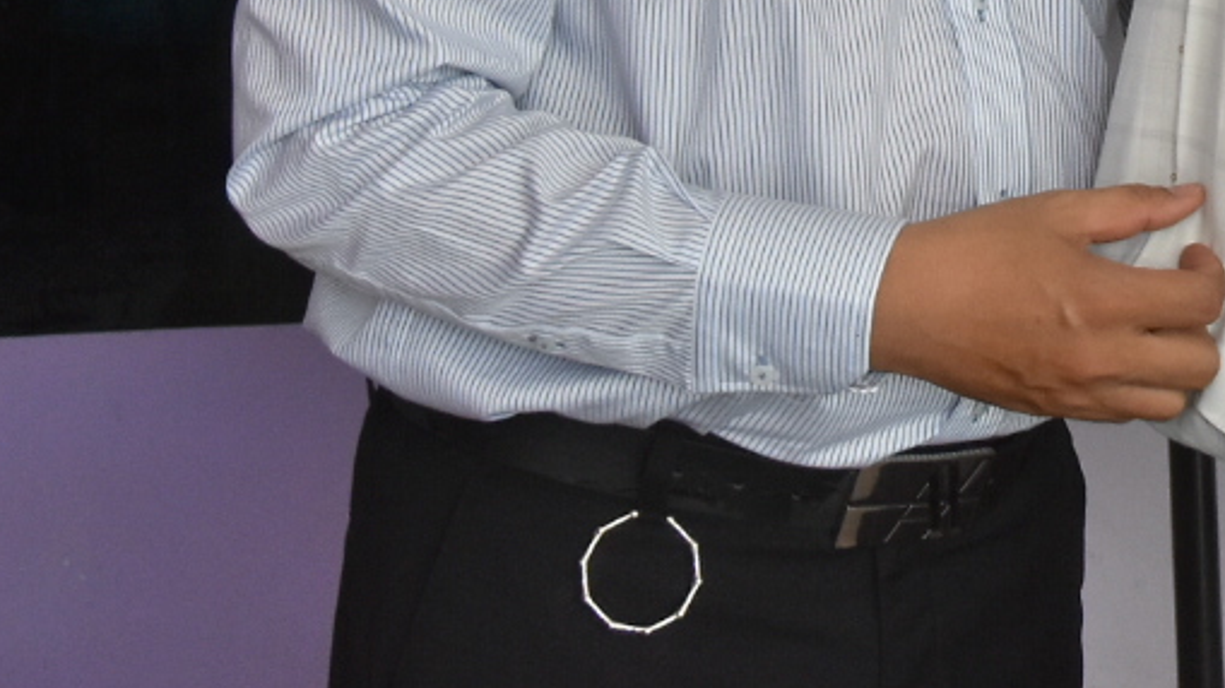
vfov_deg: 9.0
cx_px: 1564
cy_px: -395
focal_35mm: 130
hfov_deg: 15.7
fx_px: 4222
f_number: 5.6
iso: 800
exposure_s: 1/160
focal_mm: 26
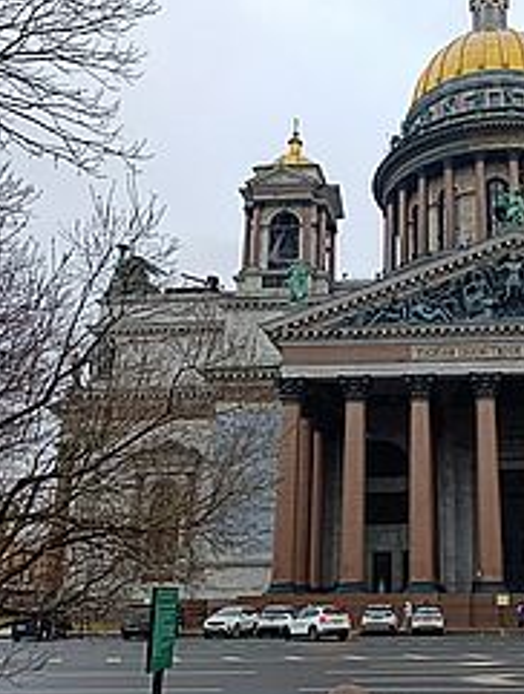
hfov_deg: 36.6
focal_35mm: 38
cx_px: 417
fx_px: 764
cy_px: 366
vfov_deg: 48.8
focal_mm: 6.11
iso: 153
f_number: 1.65
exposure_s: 1/100
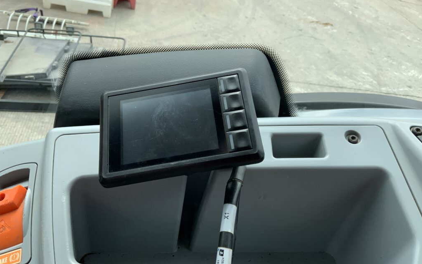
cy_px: 111
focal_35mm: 31
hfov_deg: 61.2
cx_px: 211
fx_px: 357
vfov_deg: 40.5
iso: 16
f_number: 1.8
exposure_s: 1/749
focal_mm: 3
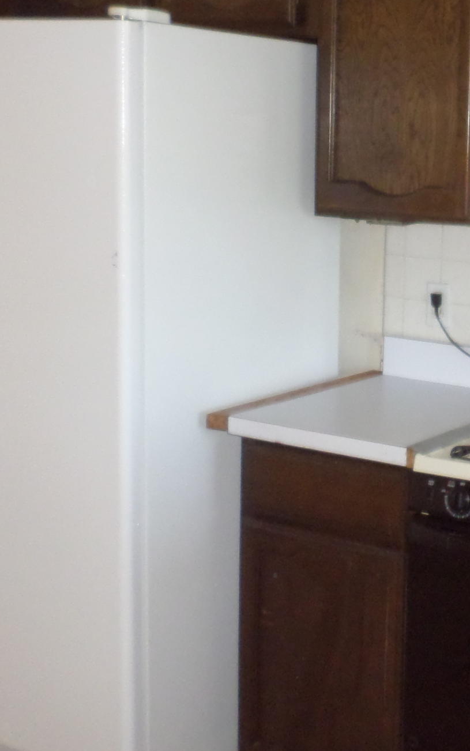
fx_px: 1249
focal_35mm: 61
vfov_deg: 33.4
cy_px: 296
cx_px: 533
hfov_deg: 20.2
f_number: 2.5
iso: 240
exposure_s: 1/30
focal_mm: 4.5
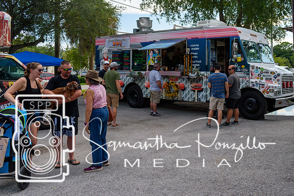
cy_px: 69
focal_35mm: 35
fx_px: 289
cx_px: 191
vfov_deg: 37.2
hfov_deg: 53.1
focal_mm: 18
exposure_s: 1/250
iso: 200
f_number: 8
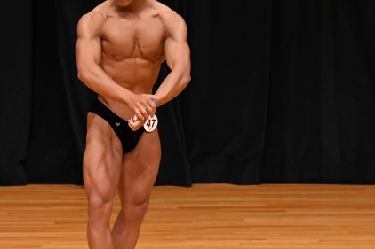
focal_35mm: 523
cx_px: 139
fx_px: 5446
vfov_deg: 2.6
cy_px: 125
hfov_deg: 3.9
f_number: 5.6
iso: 3200
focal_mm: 190
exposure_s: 1/400
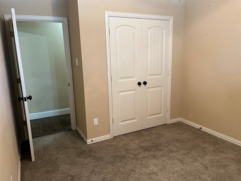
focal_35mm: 26
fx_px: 181
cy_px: 90
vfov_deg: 53.1
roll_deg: +1.9
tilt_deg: -13.8
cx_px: 120
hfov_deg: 67.3
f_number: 1.6
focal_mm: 5.1
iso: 400
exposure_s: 1/60
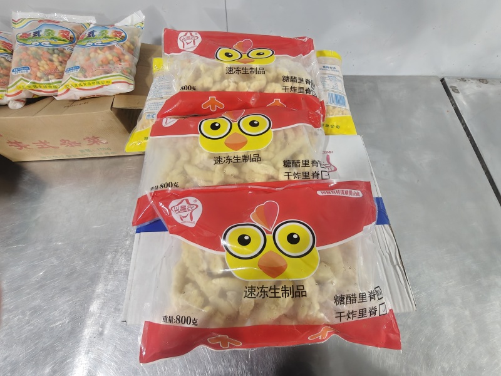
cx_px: 250
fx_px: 217
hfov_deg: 98.2
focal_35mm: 15
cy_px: 188
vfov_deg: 81.7
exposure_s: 1/63
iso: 6400
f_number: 2
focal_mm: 2.3
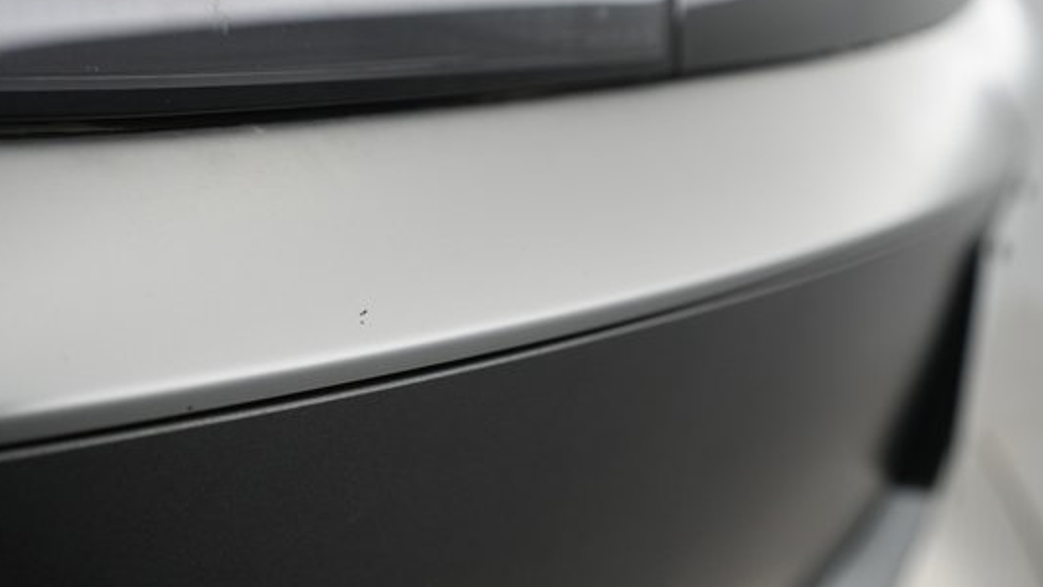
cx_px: 453
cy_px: 260
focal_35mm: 35
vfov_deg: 33.7
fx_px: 968
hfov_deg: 56.4
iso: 2000
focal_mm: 28
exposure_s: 1/100
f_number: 4.5
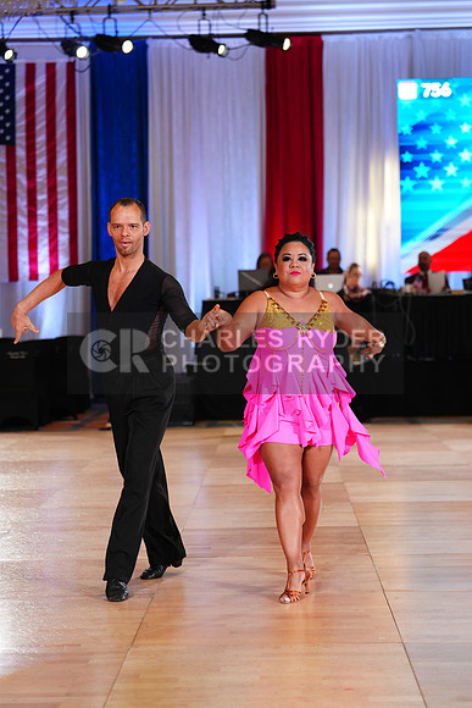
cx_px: 236
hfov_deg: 18.9
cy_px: 354
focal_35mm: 72
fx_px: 1415
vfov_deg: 28.1
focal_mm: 72
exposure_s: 1/400
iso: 1600
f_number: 2.8
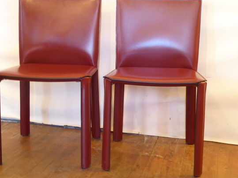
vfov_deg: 24.8
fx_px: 406
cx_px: 111
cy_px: 90
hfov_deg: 32.7
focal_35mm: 59
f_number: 4.1
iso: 400
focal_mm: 9
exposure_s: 1/5
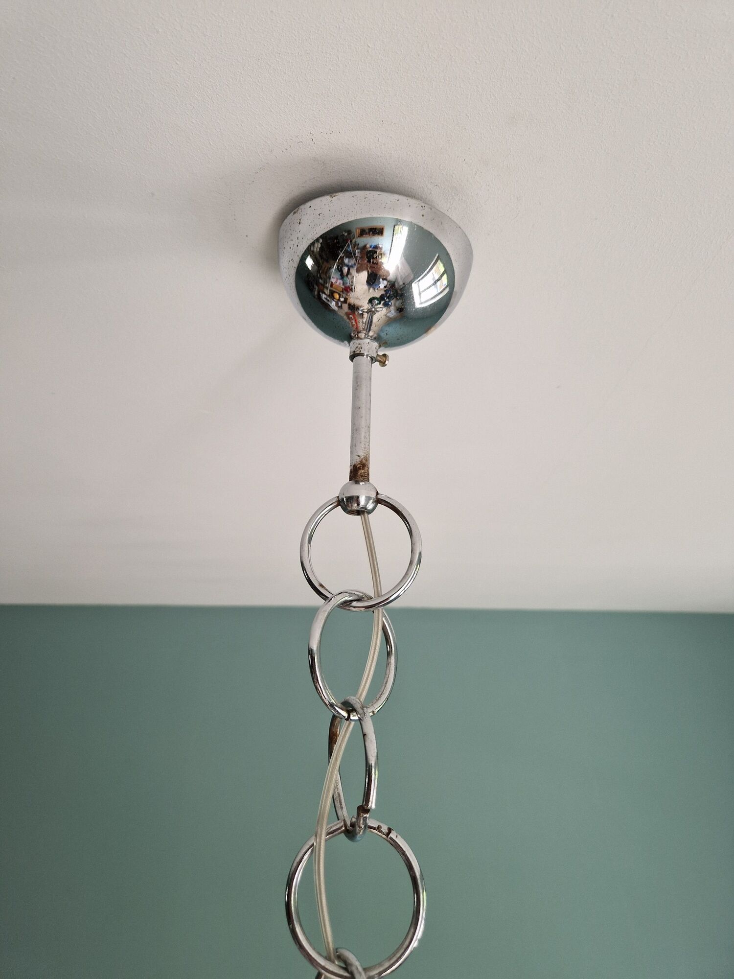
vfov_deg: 73.9
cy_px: 490
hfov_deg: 58.9
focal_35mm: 23
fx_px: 650
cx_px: 367
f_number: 1.8
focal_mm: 5.4
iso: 50
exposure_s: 1/104
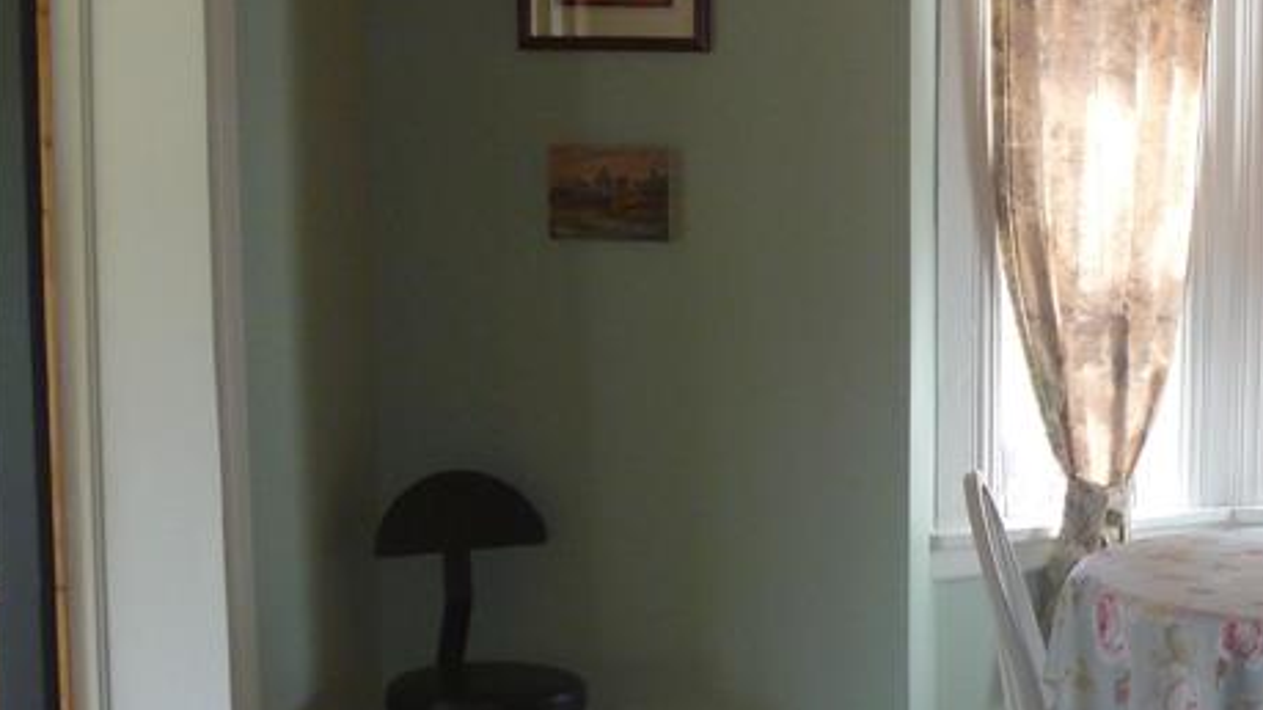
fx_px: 2846
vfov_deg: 14.2
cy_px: 473
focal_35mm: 85
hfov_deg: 23.5
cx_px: 1395
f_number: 3.5
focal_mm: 6.3
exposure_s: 1/30
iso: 125
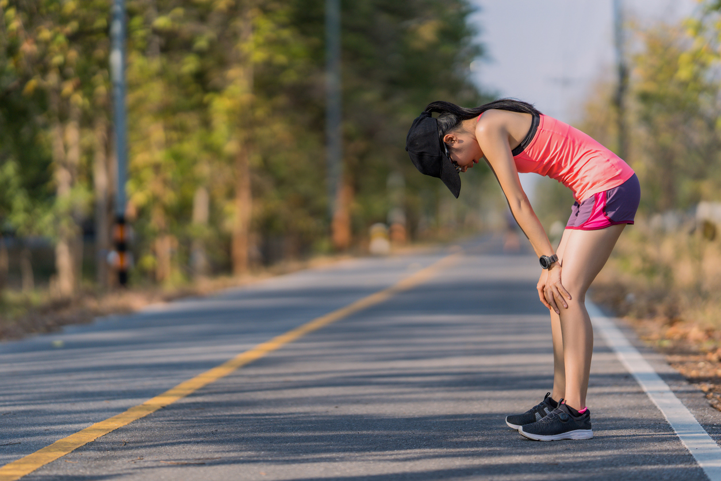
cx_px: 360
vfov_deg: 10.2
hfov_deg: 15.2
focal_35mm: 135
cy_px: 240
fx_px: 2704
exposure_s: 1/6400
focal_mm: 135
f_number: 1.8
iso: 250
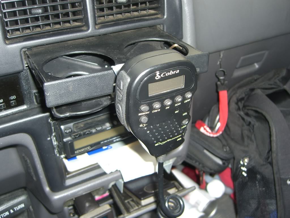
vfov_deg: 37.7
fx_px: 318
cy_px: 109
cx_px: 145
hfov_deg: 49.0
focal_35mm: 38
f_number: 2.8
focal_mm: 7.9
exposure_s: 1/60
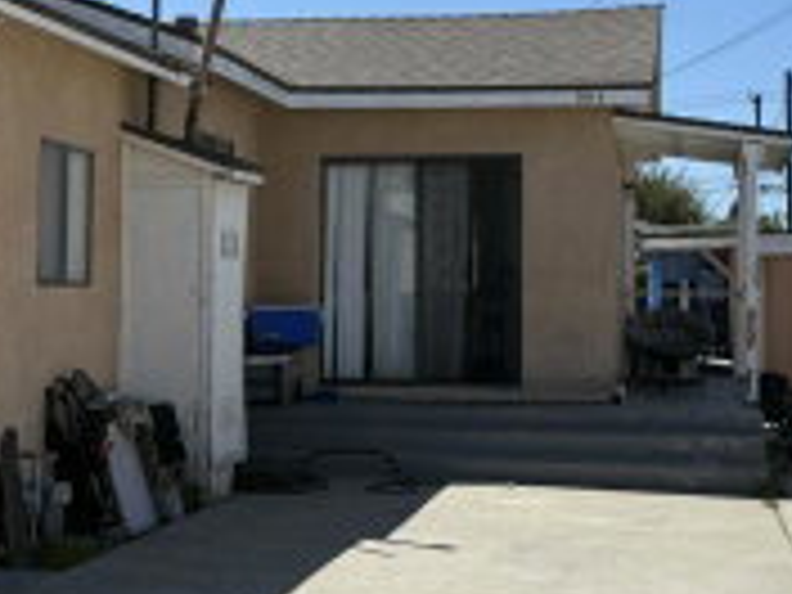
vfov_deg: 21.0
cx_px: 328
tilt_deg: +4.8
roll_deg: +1.9
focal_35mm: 70
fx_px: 1602
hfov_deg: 27.7
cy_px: 261
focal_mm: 6.76
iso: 80
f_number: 1.78
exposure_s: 1/4975
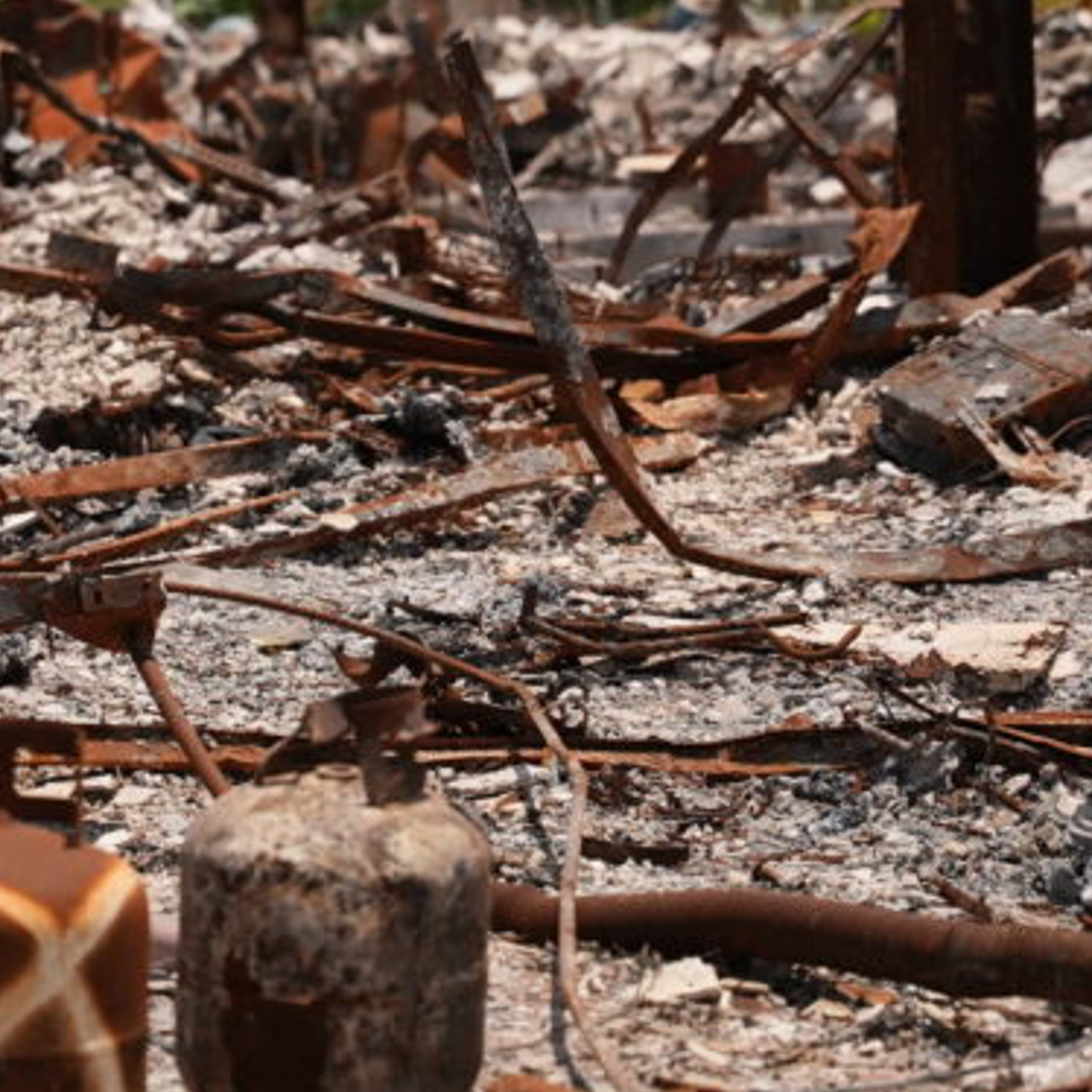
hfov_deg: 10.7
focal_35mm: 163
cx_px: 394
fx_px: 5818
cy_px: 158
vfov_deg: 10.7
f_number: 2.8
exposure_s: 1/800
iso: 800
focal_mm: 70
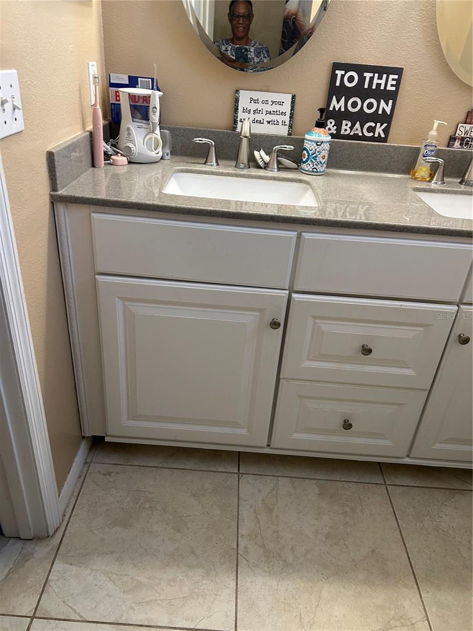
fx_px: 474
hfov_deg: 53.1
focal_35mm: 26
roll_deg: -5.6
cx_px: 236
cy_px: 316
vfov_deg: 67.3
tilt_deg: -28.6
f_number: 1.5
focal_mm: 5.7
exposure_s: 1/60
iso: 125
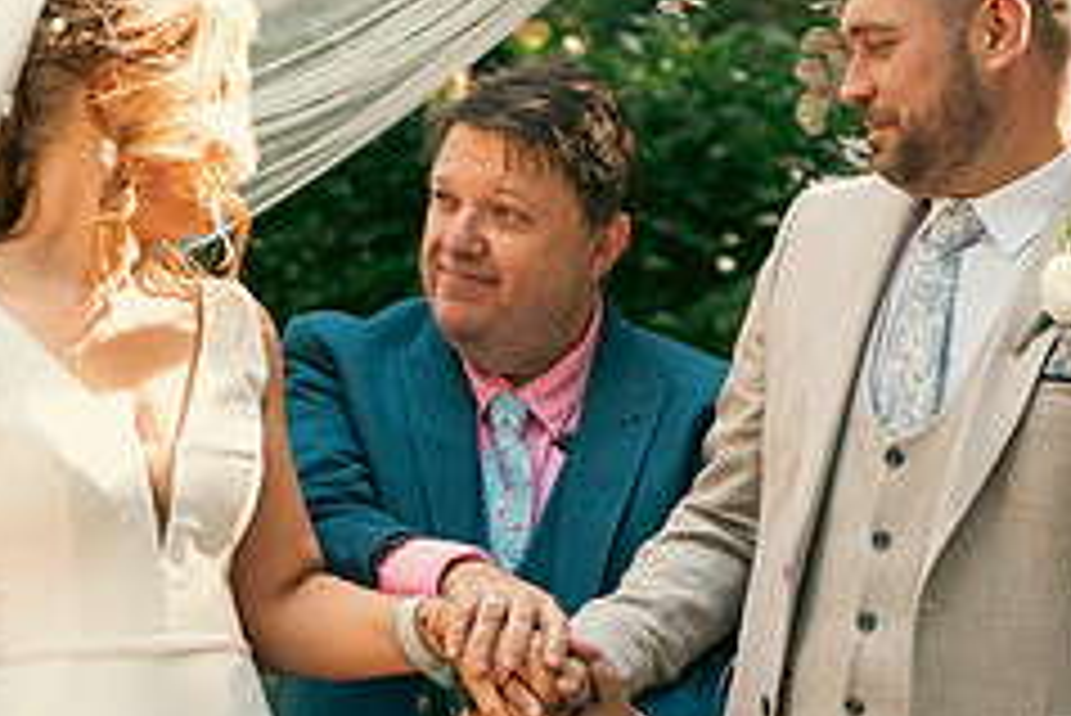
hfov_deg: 12.7
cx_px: 486
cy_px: 637
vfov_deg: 8.5
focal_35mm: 161
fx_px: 4792
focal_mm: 66
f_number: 3.5
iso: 320
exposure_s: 1/160
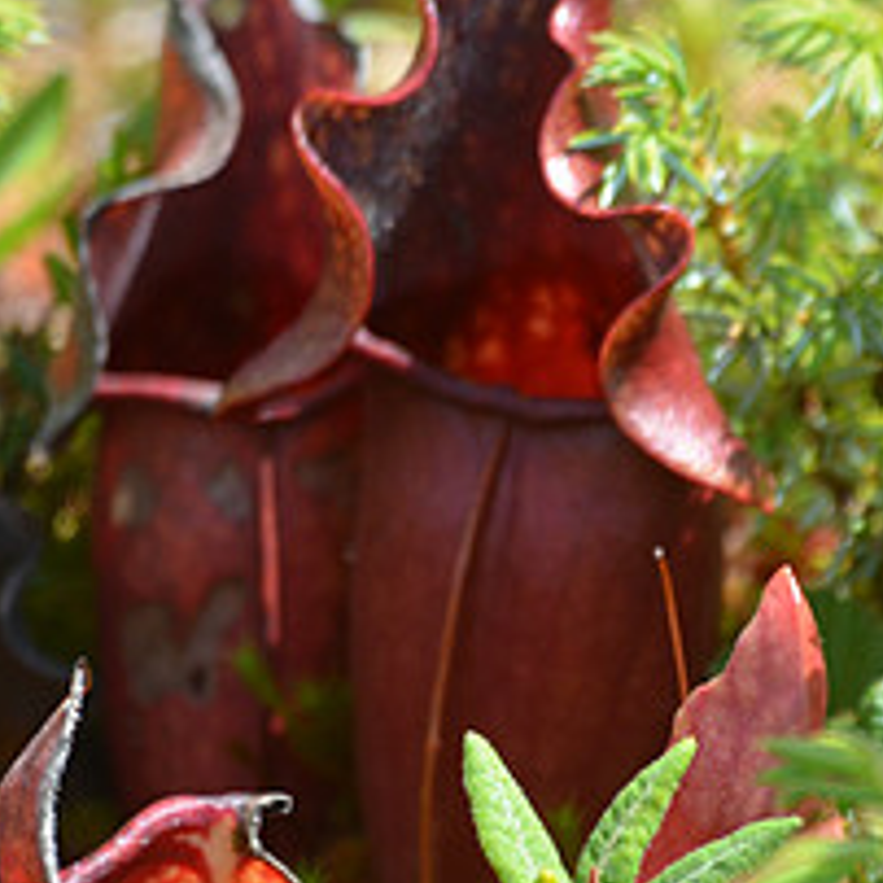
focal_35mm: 1097
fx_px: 31659
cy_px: 577
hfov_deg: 1.6
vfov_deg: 1.6
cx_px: 450
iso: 500
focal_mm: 300
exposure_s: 1/1000
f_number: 5.6
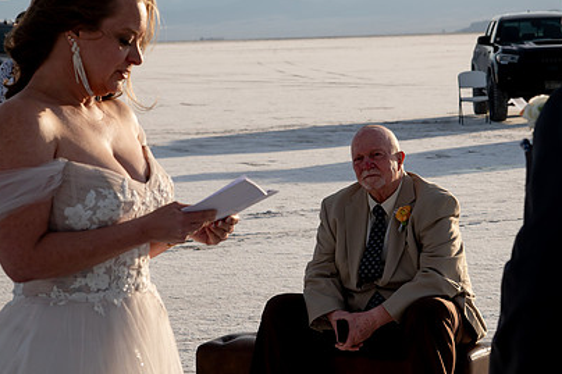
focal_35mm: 141
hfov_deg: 14.5
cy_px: 218
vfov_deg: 9.7
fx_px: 2200
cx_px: 384
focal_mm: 75
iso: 200
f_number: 8
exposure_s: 1/800
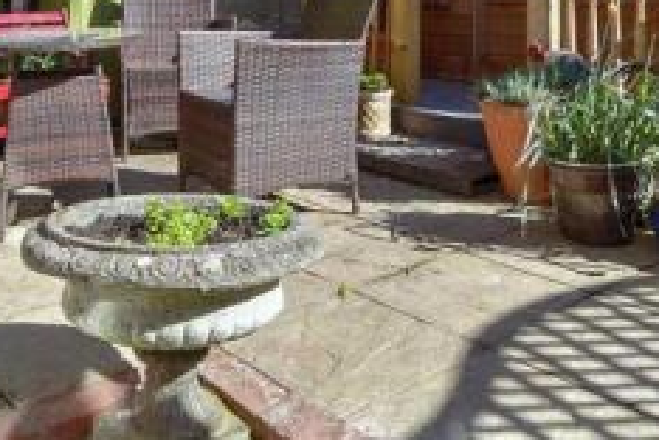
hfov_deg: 46.3
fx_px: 769
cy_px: -94
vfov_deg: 27.8
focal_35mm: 42
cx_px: 300
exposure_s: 1/160
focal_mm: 10
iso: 160
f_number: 8
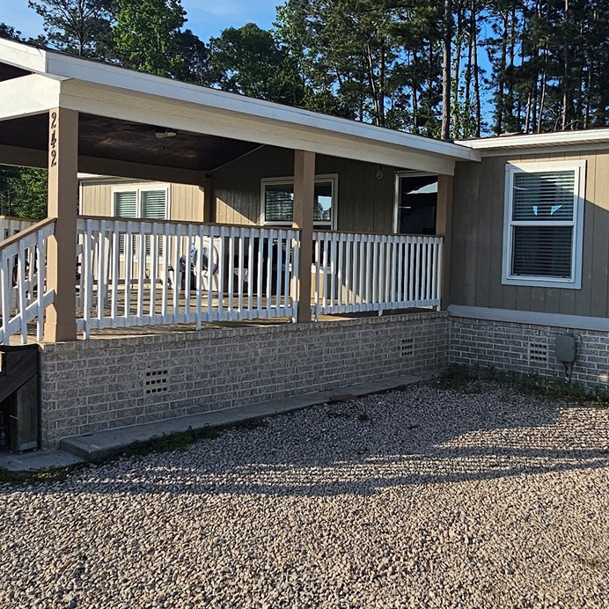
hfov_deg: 47.9
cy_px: 274
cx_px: 392
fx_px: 677
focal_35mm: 34
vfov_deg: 48.4
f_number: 2.2
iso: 50
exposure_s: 1/2417
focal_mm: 2.2
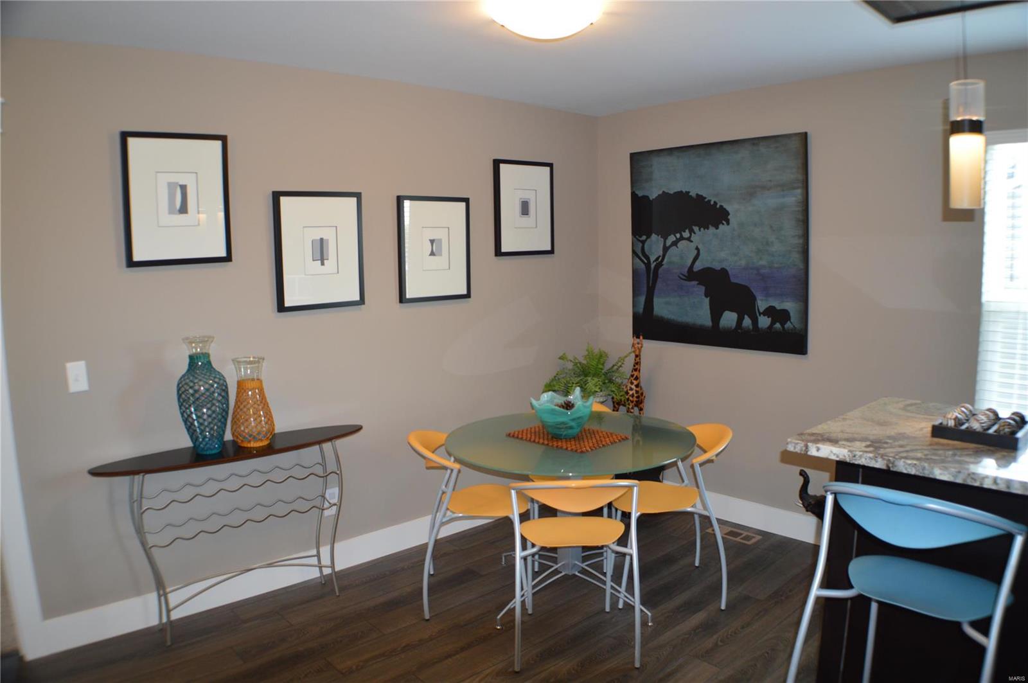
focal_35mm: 30
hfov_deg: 62.0
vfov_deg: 43.5
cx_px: 514
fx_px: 856
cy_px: 342
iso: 450
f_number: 3.8
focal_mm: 20
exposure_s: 1/60
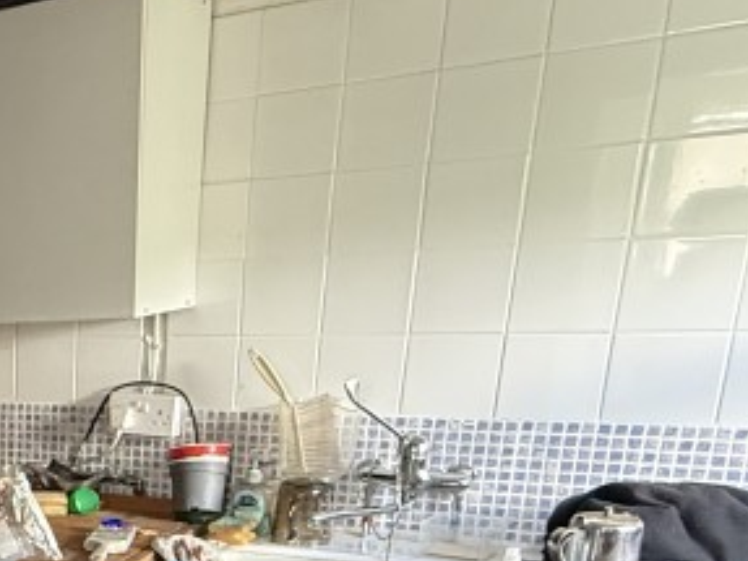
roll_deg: +2.0
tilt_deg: -15.3
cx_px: -235
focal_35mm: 50
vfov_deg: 27.0
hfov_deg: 30.0
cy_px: 600
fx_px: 1080
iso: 640
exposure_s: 1/60
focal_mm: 2.22
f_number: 2.2
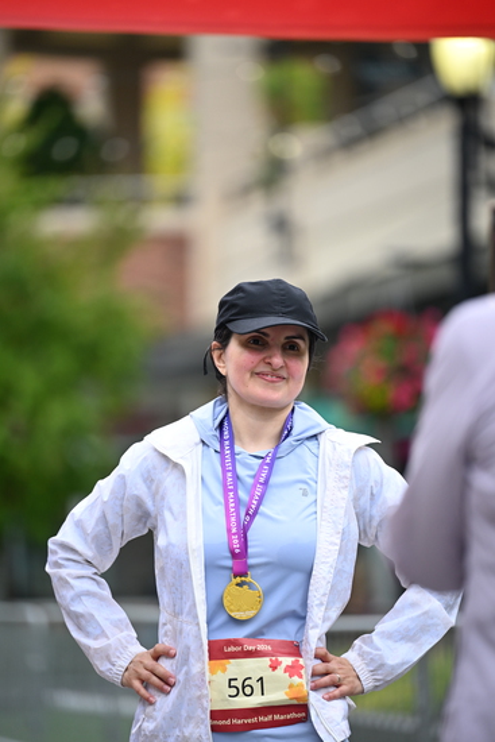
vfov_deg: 10.3
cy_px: 371
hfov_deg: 6.9
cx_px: 248
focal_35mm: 200
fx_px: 4122
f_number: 2.8
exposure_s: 1/2000
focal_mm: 200
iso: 640
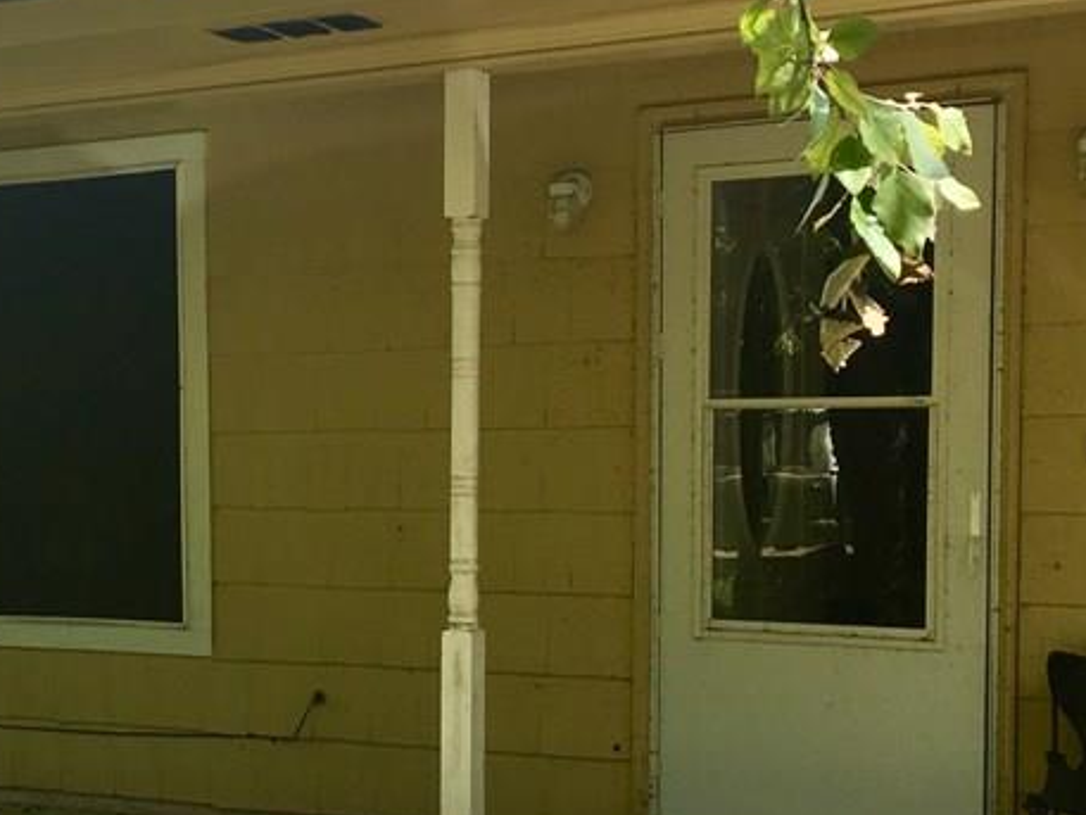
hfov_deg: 29.2
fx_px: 2040
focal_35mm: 65
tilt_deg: -3.2
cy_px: 580
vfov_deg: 22.4
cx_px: 231
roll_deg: +0.6
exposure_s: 1/553
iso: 25
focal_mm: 4.15
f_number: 2.2
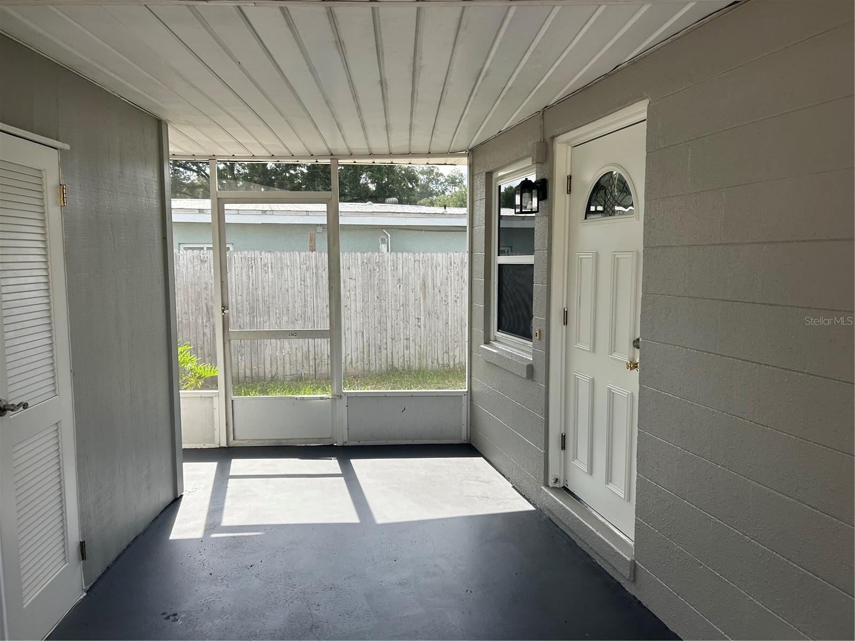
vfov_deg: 53.1
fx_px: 642
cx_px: 428
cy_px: 320
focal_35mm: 26
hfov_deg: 67.3
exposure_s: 1/696
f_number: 1.5
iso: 50
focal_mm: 5.7
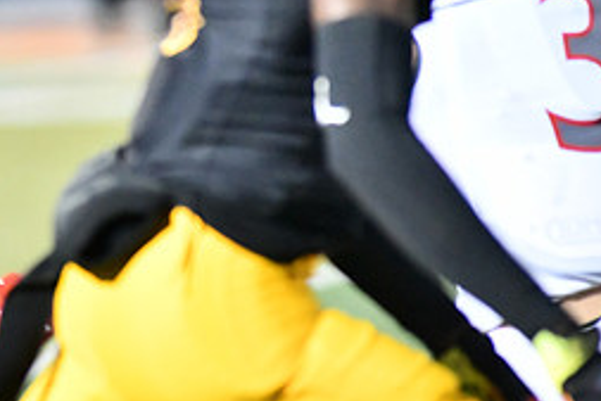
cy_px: 49
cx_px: -55
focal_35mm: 687
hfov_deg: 3.0
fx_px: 11475
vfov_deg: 2.0
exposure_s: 1/1250
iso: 16000
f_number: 4
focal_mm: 300
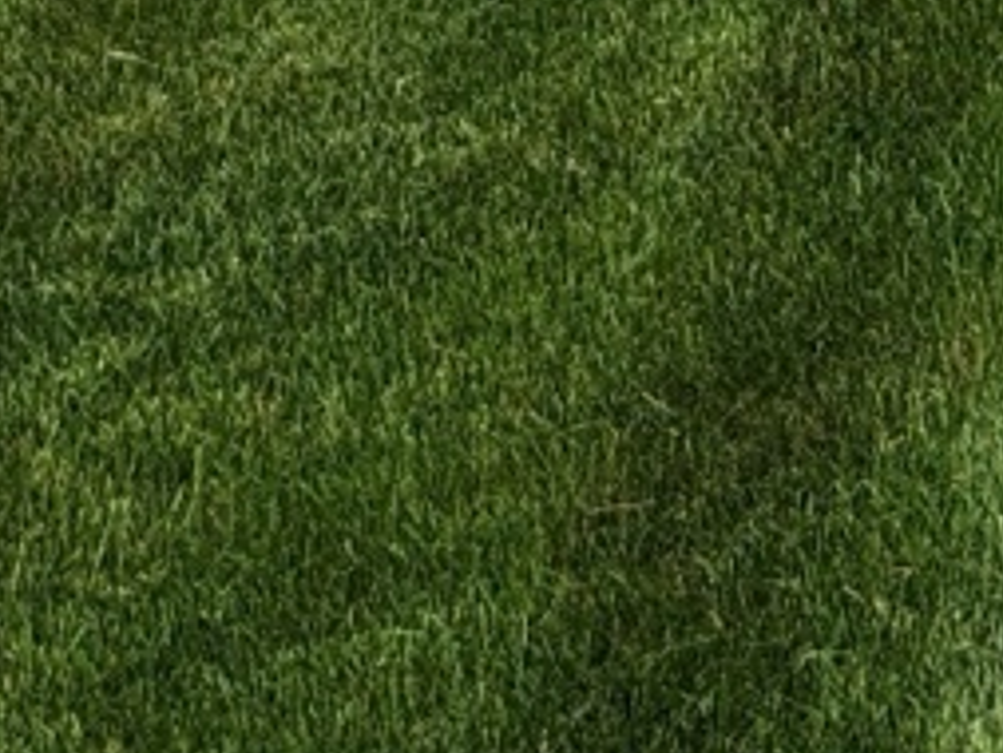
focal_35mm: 171
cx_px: 2216
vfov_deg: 7.5
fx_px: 4957
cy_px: -1571
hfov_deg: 10.3
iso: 51
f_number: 1.85
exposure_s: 1/1855
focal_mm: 6.81
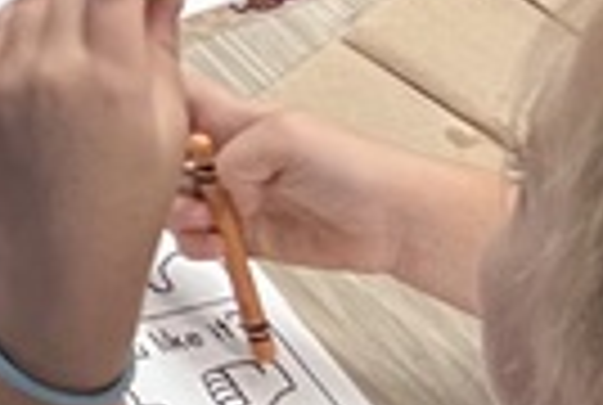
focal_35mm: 206
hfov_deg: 9.4
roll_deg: -7.9
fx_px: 3458
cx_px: -580
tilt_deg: -32.6
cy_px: -423
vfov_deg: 6.5
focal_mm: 5.7
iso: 250
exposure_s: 1/60
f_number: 1.5
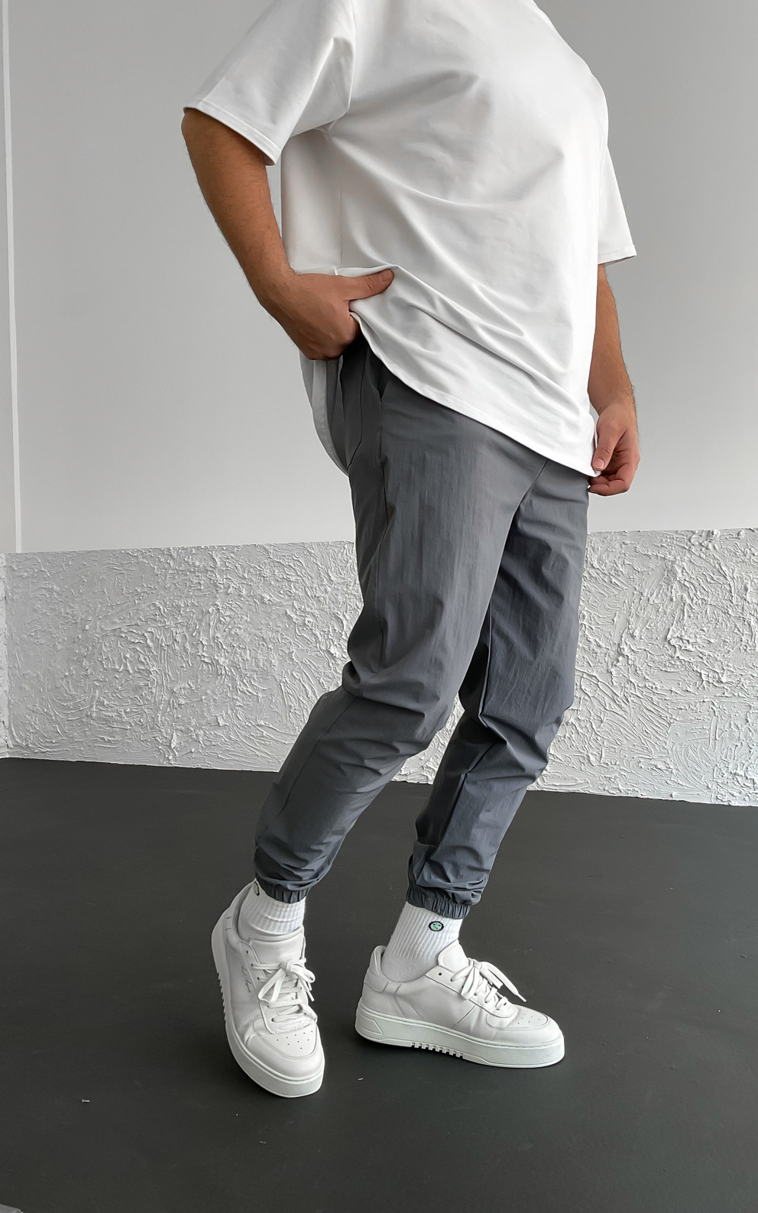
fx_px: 1025
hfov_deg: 40.5
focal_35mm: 31
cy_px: 606
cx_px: 438
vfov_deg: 61.2
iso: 25
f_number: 1.8
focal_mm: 3
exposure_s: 1/120
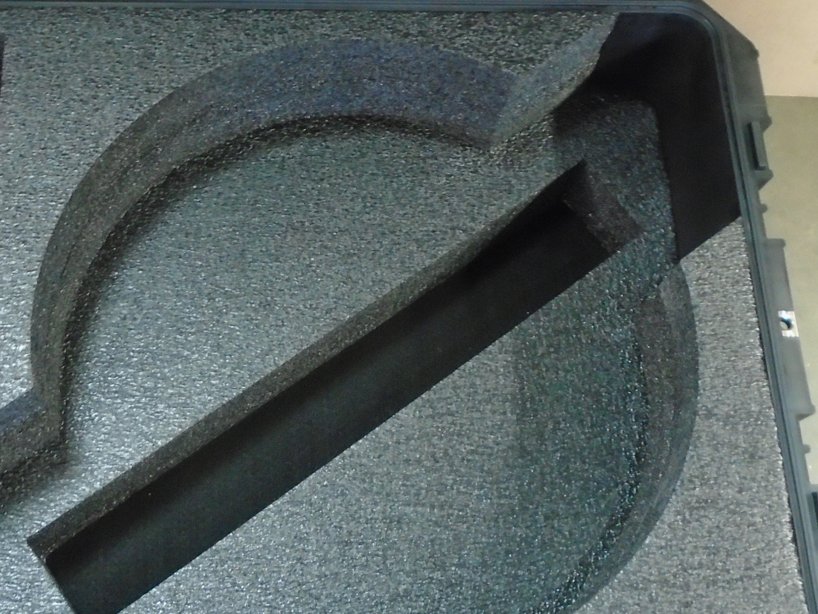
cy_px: 312
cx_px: 315
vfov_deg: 29.7
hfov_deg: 38.7
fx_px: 1158
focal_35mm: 49
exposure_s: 1/6
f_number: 3.2
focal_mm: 4.6
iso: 400
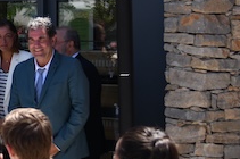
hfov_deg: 14.0
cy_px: 43
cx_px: -168
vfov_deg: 10.3
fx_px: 885
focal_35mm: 133
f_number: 4
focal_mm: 35
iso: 160
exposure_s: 1/800
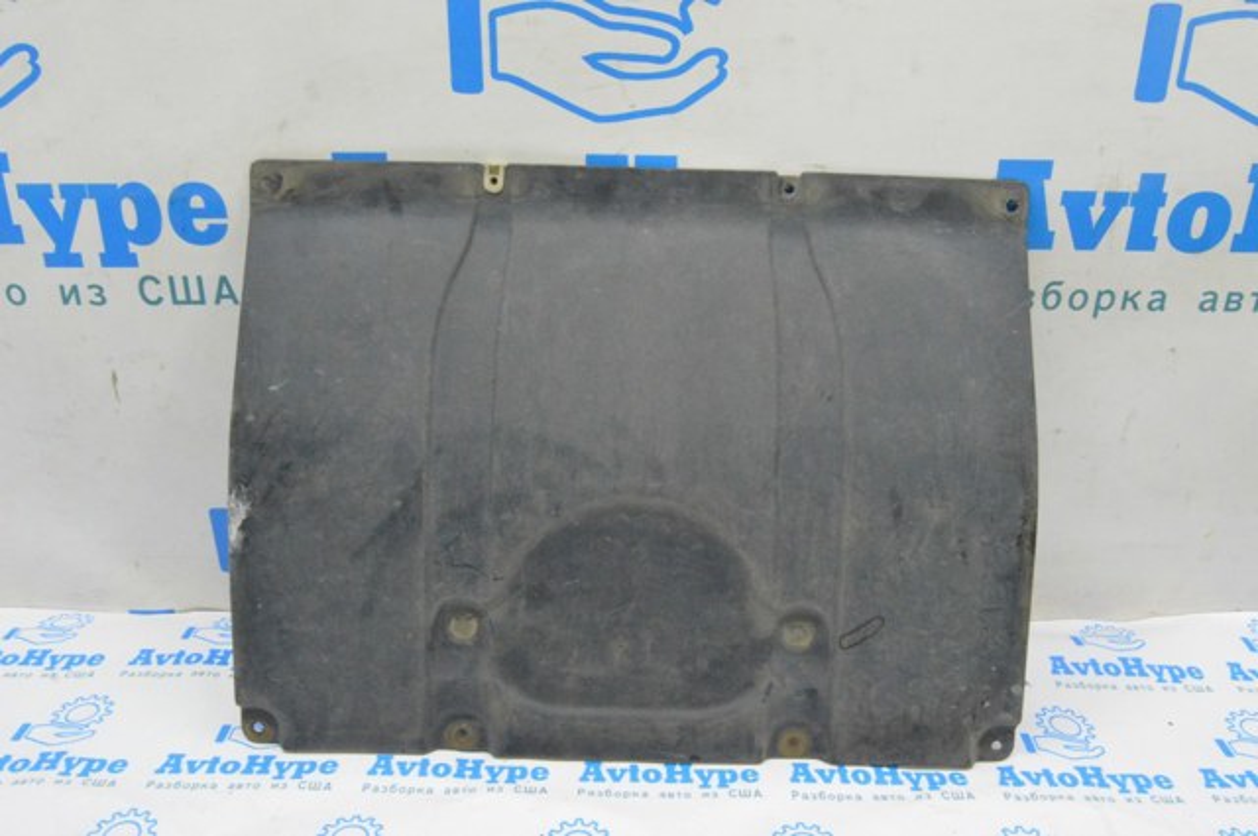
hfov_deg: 62.0
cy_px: 418
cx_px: 629
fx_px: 1047
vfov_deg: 43.5
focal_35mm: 30
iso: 6400
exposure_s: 1/15
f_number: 20
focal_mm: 20
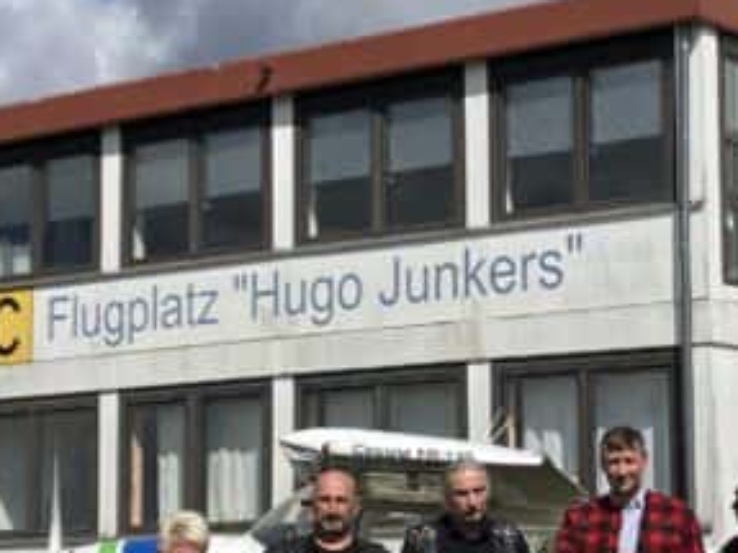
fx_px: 2131
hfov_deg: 19.5
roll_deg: +0.5
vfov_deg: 14.8
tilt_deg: +6.9
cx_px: 568
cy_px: 324
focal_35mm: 100
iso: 32
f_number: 1.8
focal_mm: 3.99
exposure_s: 1/4425
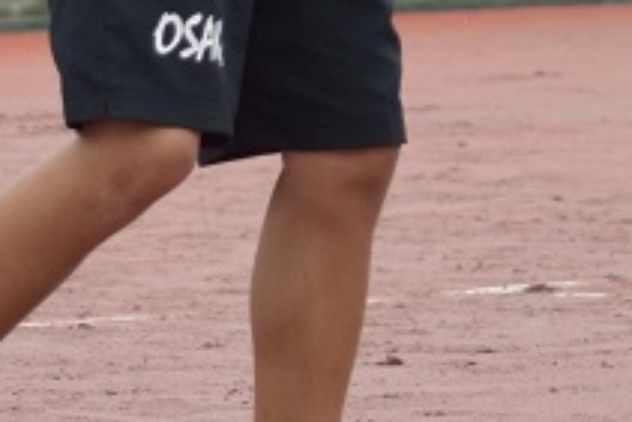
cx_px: 638
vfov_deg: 2.7
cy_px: -224
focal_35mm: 511
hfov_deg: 4.0
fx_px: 8977
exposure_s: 1/1600
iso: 640
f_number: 4.5
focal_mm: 72
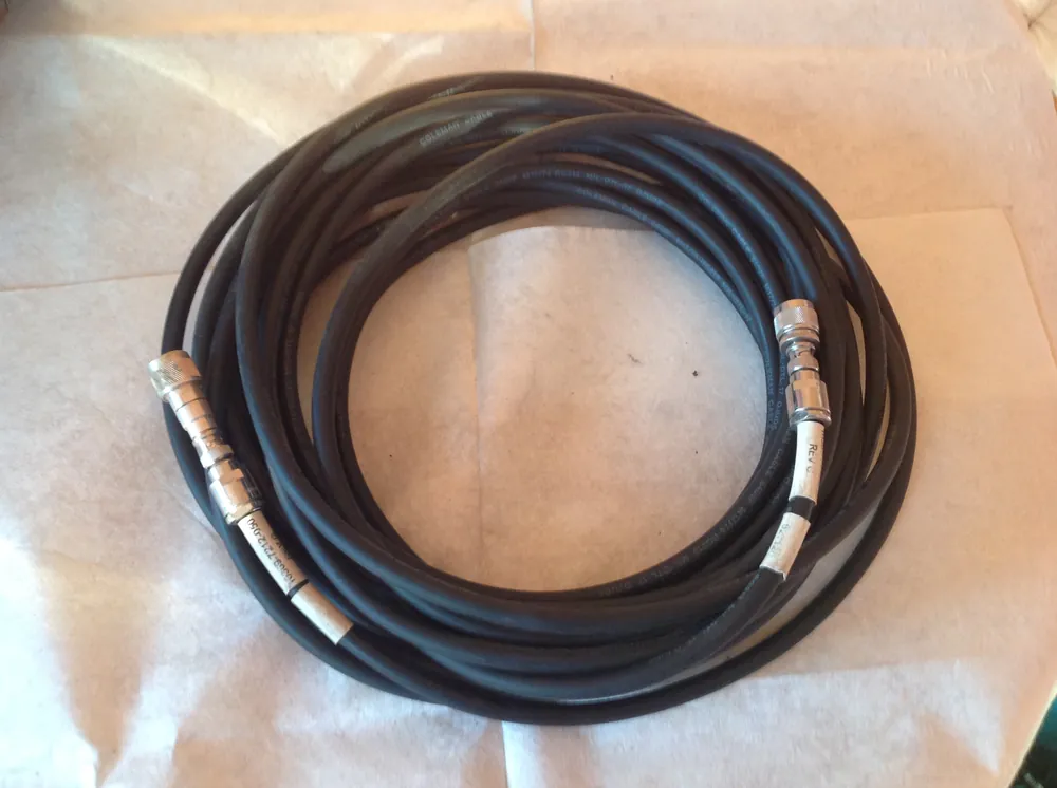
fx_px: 1067
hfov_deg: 52.7
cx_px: 528
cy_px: 394
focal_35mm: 35
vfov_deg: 40.6
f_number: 2.4
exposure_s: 1/15
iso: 160
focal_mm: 4.28
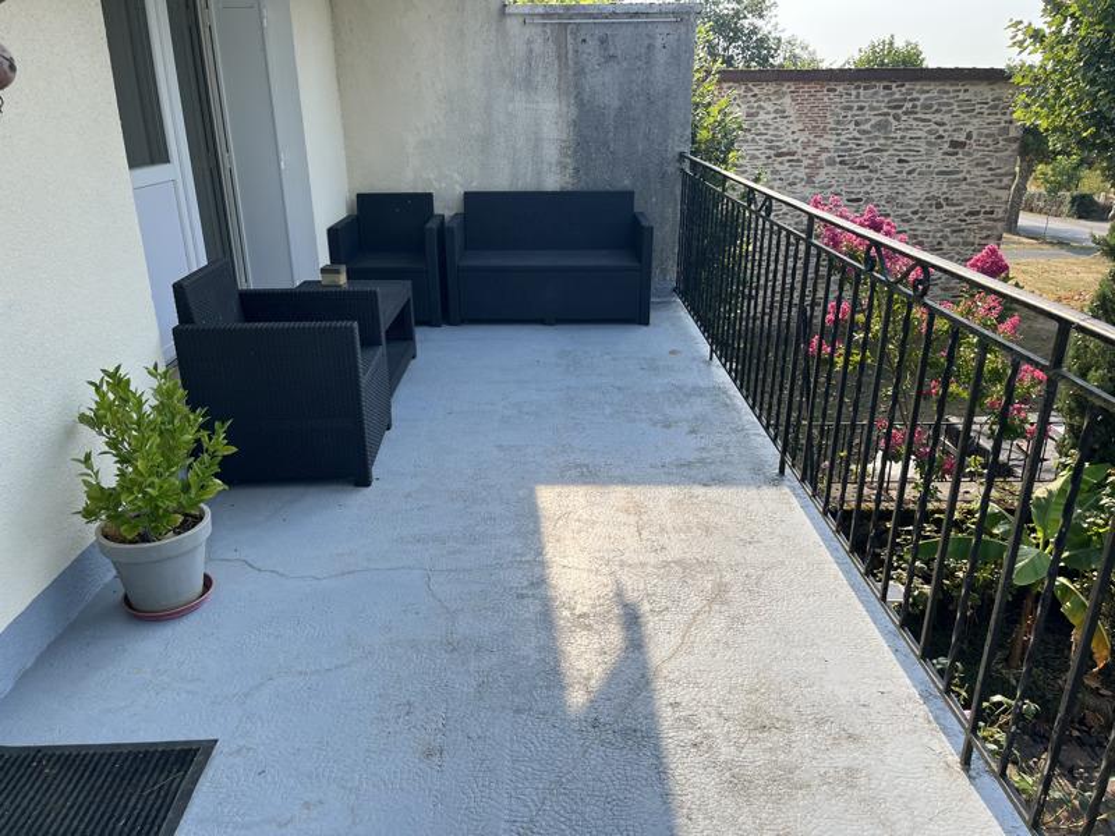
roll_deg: +0.3
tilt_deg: -21.5
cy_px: 418
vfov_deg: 53.1
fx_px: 837
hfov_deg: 67.3
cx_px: 558
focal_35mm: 26
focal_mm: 5.1
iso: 50
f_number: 1.6
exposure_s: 1/1355
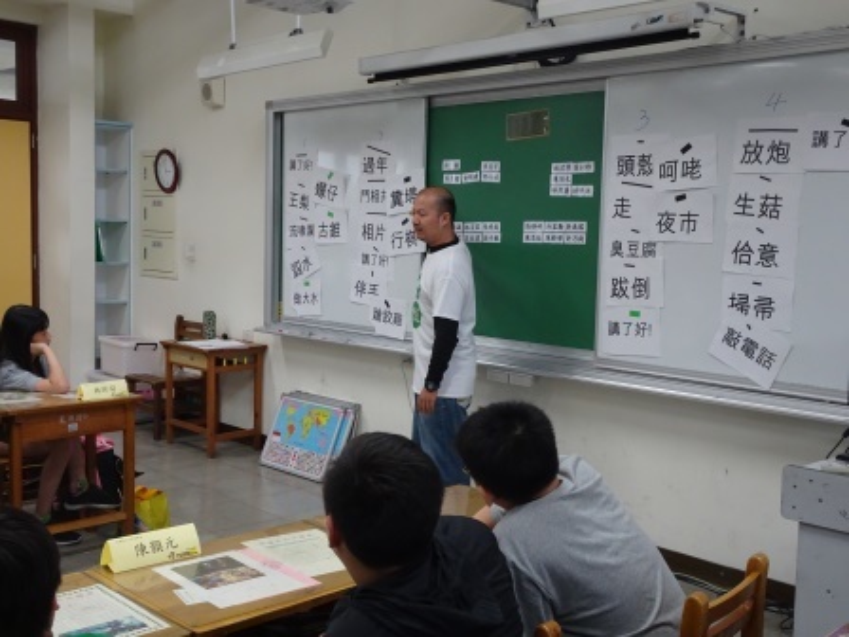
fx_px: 932
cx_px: 424
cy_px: 318
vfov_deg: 37.7
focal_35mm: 38
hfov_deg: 49.0
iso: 500
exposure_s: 1/40
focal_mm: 6.56
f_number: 4
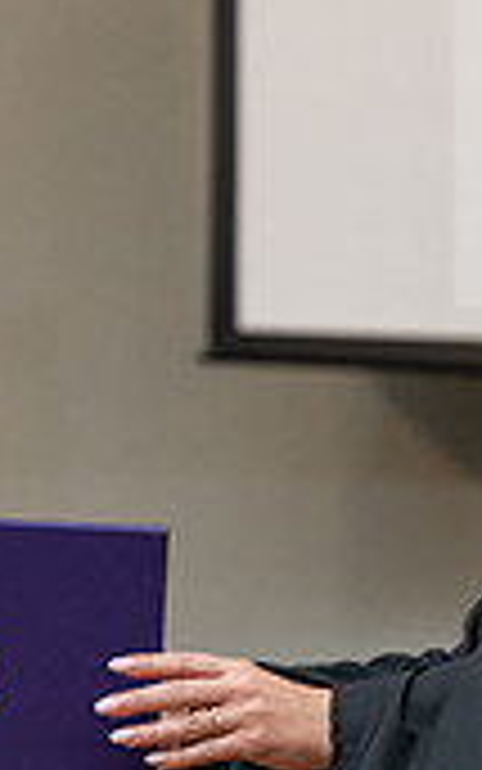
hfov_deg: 4.3
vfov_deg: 6.8
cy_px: 475
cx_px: 320
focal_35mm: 307
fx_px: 6447
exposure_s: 1/200
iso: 1600
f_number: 3.5
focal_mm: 89
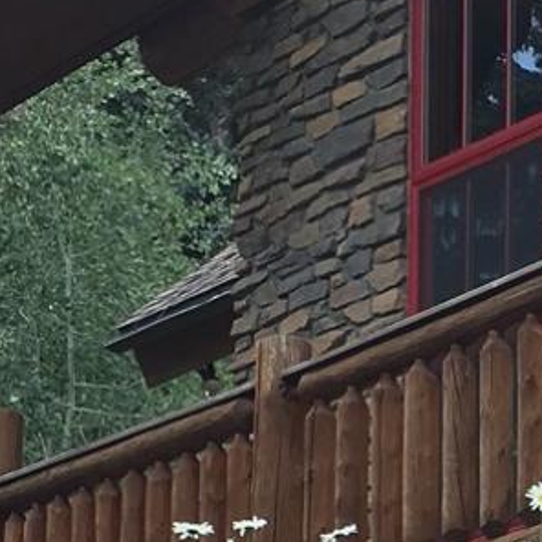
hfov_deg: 9.9
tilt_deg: +8.8
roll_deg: -1.5
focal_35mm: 173
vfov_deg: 9.9
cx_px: 725
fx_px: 3065
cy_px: 756
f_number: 2.2
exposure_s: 1/538
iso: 25
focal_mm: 4.15
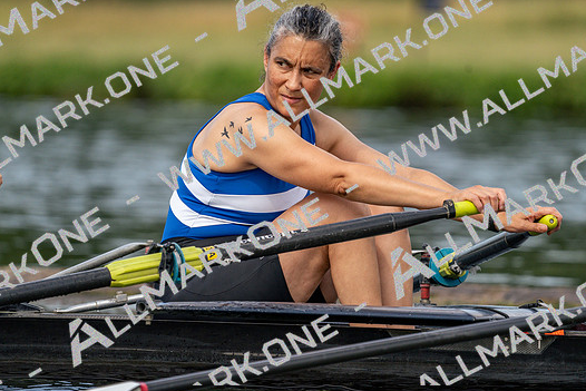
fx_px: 8857
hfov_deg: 3.8
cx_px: 295
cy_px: 194
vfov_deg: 2.5
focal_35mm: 544
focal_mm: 493
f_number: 6.3
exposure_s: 1/1600
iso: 640
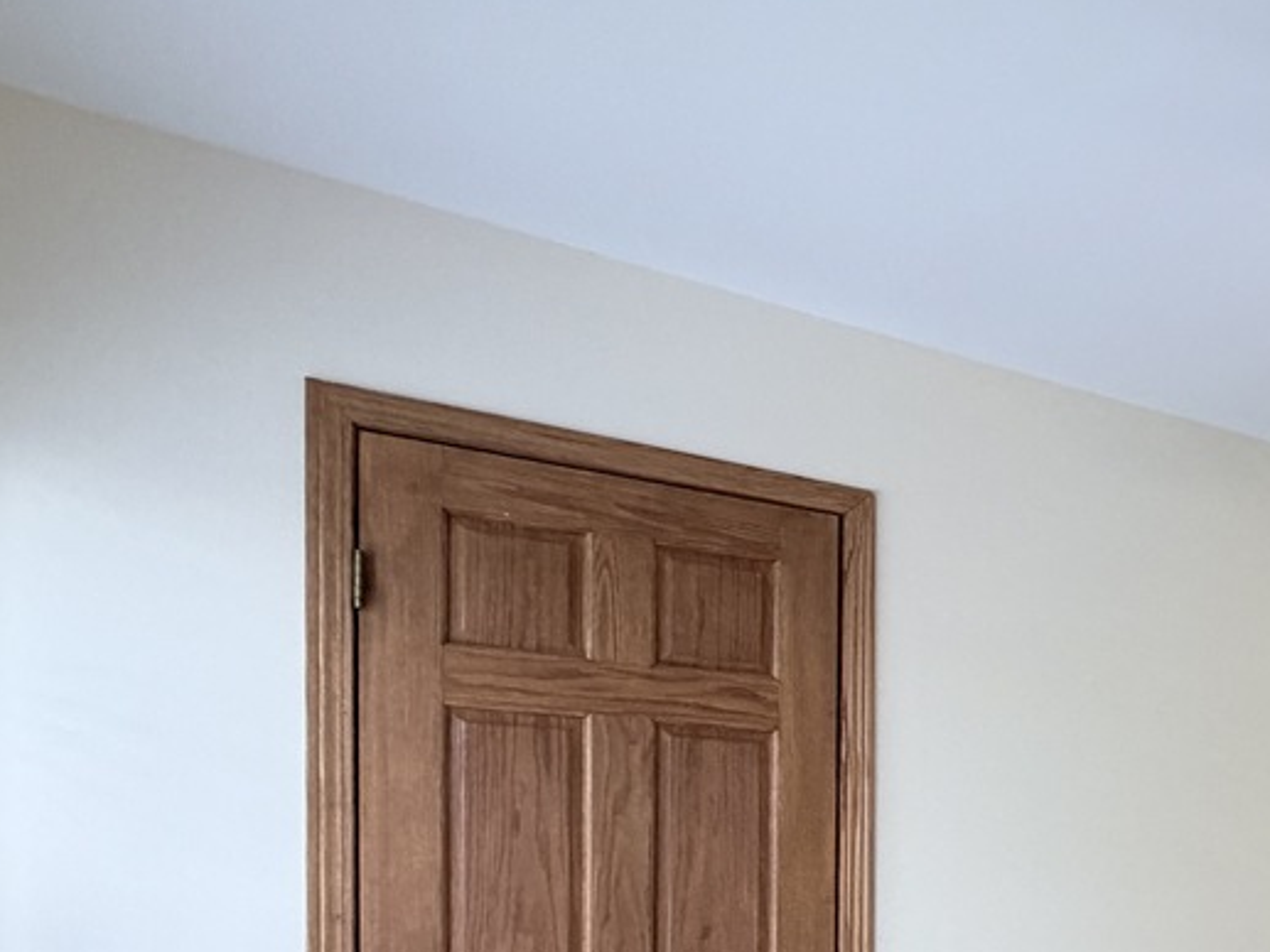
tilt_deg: -2.3
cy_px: 920
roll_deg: -1.3
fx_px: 1431
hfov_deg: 34.2
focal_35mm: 39
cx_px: 1651
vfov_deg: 34.0
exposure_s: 1/120
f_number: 2.2
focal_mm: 2.22
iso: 200
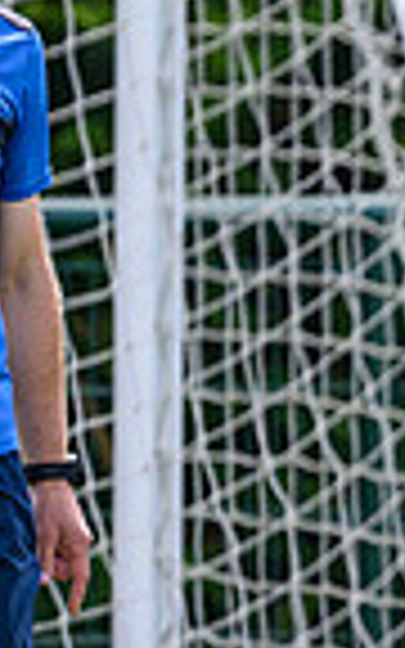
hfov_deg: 0.6
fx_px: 38835
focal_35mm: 2199
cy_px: 410
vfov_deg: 1.0
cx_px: 1631
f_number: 3.2
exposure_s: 1/1000
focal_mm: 400
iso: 250
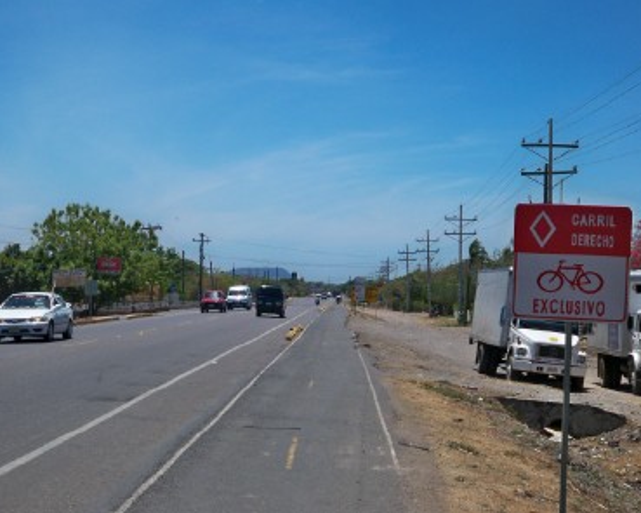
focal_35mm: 72
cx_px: 306
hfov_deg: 26.4
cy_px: 257
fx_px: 1366
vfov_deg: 21.3
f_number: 6.9
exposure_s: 1/500
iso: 64
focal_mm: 12.1
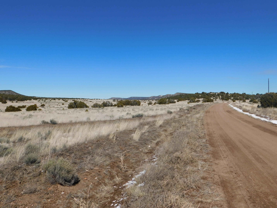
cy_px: 104
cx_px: 138
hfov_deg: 60.0
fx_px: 240
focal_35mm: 30
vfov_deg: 46.8
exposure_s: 1/800
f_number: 6.4
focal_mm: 5.3
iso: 125
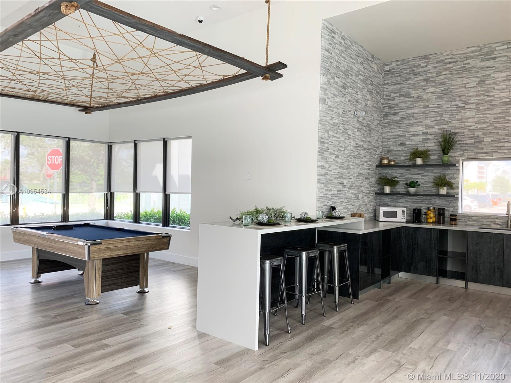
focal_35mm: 26
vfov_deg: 53.1
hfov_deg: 67.3
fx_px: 384
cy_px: 192
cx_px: 256
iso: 80
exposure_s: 1/120
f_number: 1.8
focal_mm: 4.25
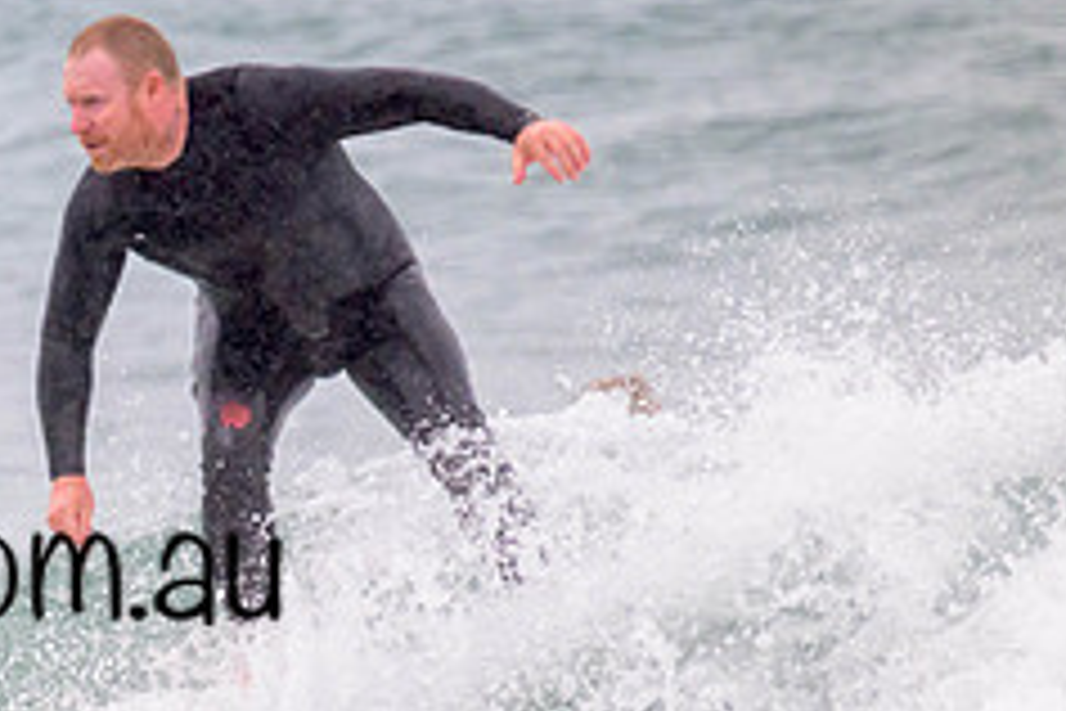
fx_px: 57856
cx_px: -193
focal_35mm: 1954
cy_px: 515
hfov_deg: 1.1
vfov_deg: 0.7
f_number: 11
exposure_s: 1/2000
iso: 1800
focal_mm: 800
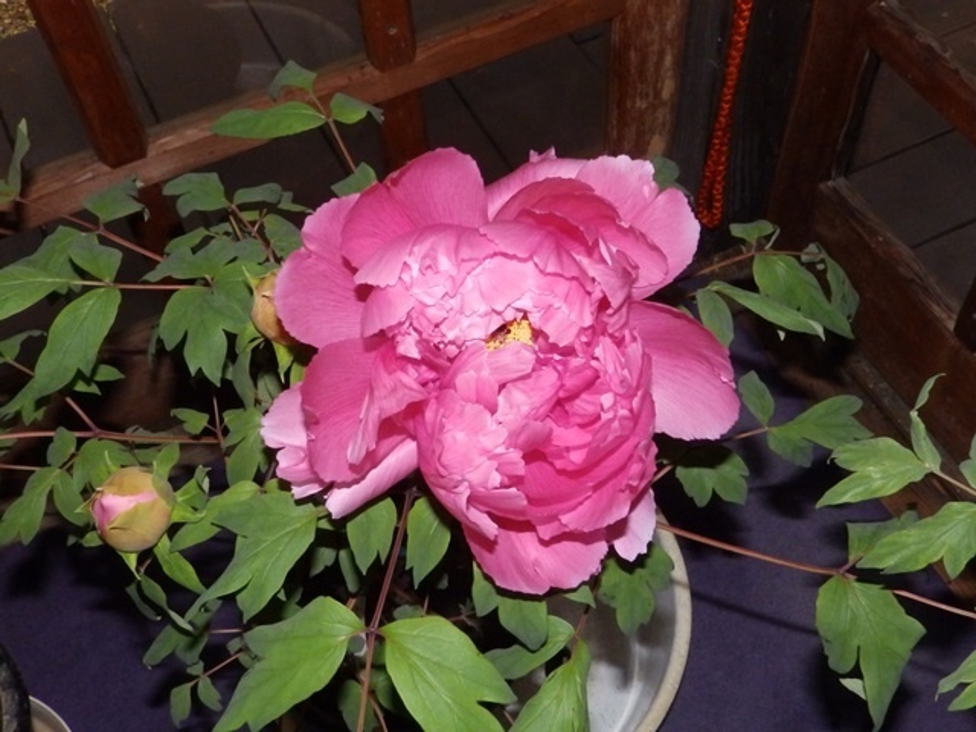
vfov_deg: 37.7
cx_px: 488
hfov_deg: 49.0
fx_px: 1071
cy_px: 366
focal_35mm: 38
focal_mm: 6.8
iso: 800
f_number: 8
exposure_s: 1/40
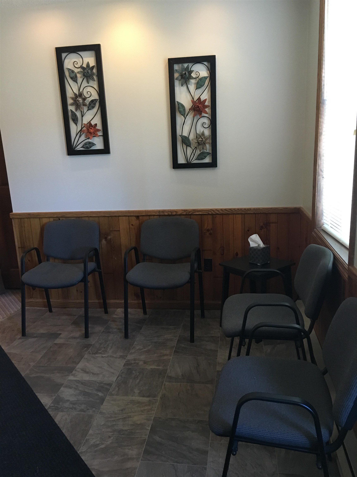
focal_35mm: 29
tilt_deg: -14.8
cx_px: 178
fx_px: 399
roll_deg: +1.4
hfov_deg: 48.2
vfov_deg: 61.7
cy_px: 238
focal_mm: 4.15
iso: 200
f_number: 2.2
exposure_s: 1/30
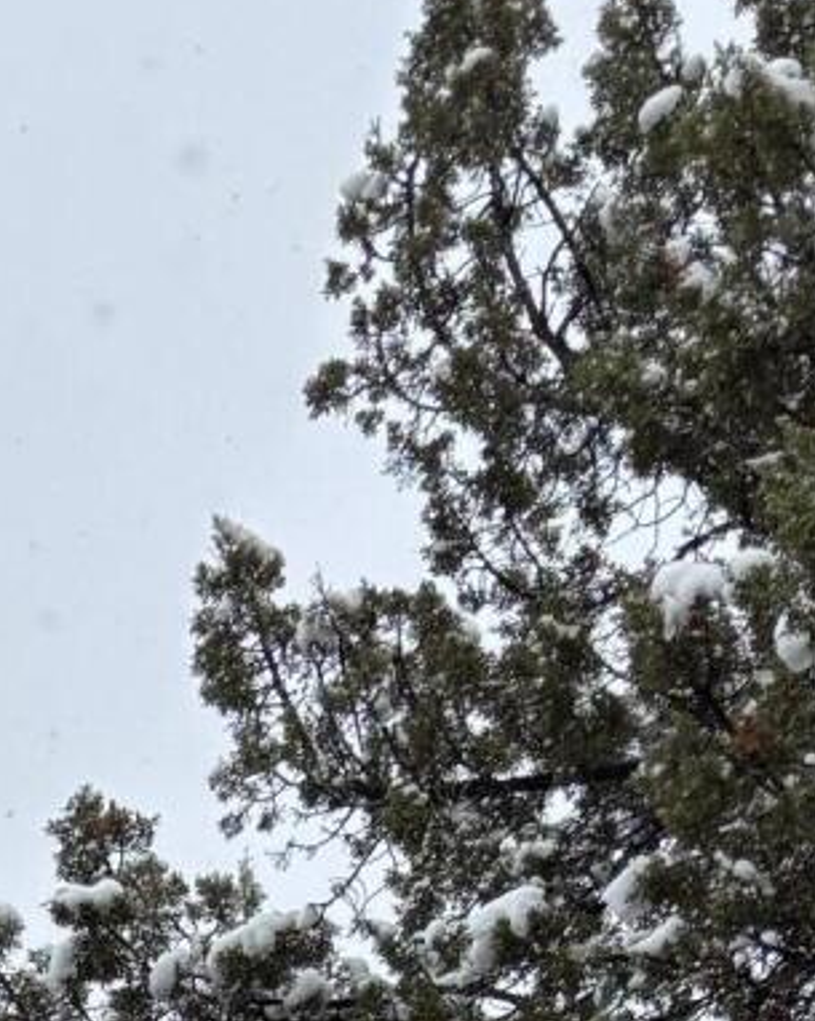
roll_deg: -1.5
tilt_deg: +9.4
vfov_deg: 12.1
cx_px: -1088
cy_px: 2336
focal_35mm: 133
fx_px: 4015
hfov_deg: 10.2
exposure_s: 1/1783
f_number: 1.6
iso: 50
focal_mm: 5.96
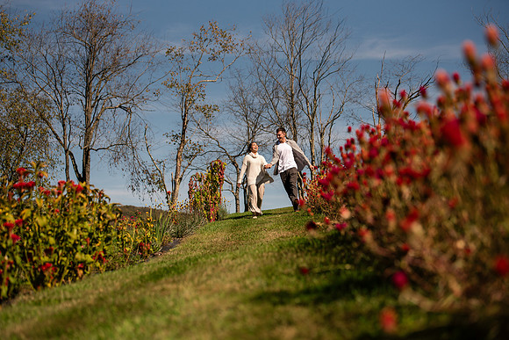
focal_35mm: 70
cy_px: 170
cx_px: 254
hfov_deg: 28.8
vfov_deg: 19.5
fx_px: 990
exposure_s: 1/4000
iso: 100
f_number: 3.2
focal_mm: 70
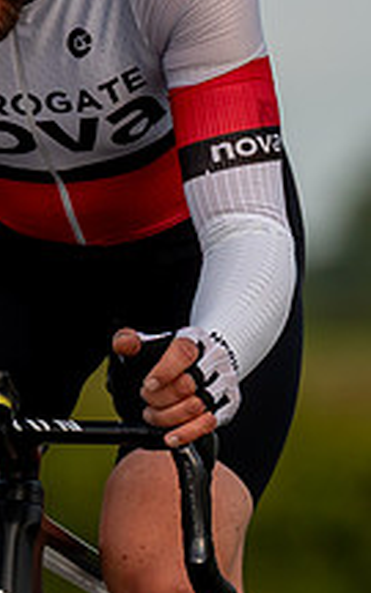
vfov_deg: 1.7
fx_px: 19623
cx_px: 91
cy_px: 199
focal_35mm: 1213
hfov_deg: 1.1
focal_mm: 200
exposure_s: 1/1000
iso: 125
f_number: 3.2
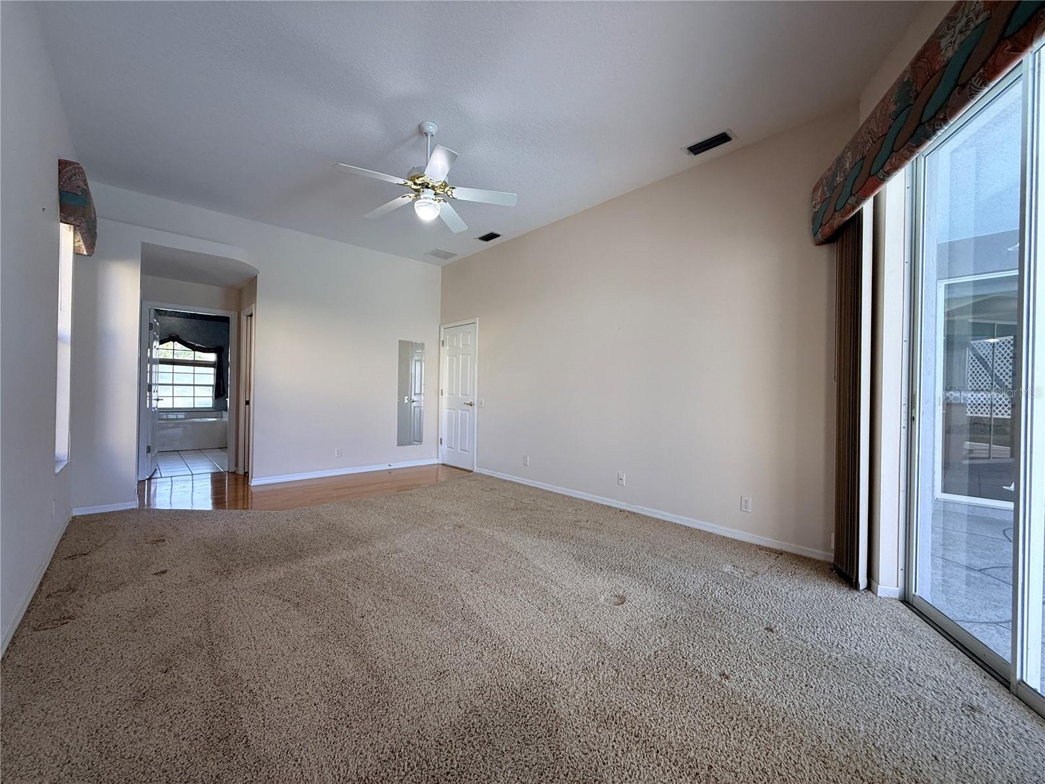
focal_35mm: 14
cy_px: 392
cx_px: 522
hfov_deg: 102.1
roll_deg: -1.1
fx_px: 423
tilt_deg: +0.6
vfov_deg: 85.7
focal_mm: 2.22
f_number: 2.2
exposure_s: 1/99
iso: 125
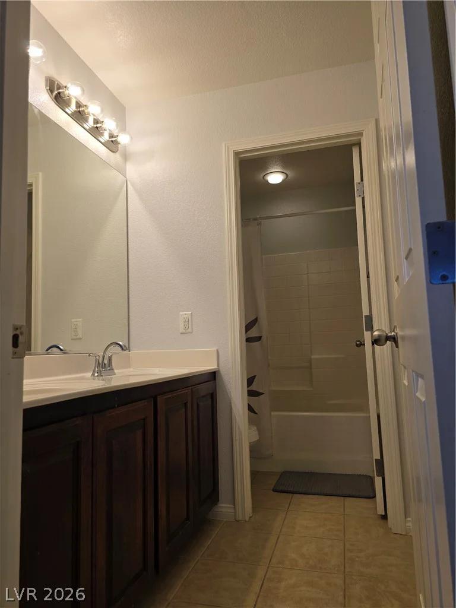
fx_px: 404
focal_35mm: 23
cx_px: 228
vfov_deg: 73.9
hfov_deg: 58.9
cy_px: 304
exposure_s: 1/120
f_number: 1.7
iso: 40
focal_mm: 6.3
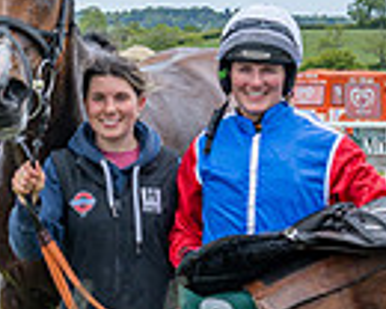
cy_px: 315
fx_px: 1954
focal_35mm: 171
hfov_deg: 11.1
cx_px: -46
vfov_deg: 9.0
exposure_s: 1/500
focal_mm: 35
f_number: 5
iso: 200
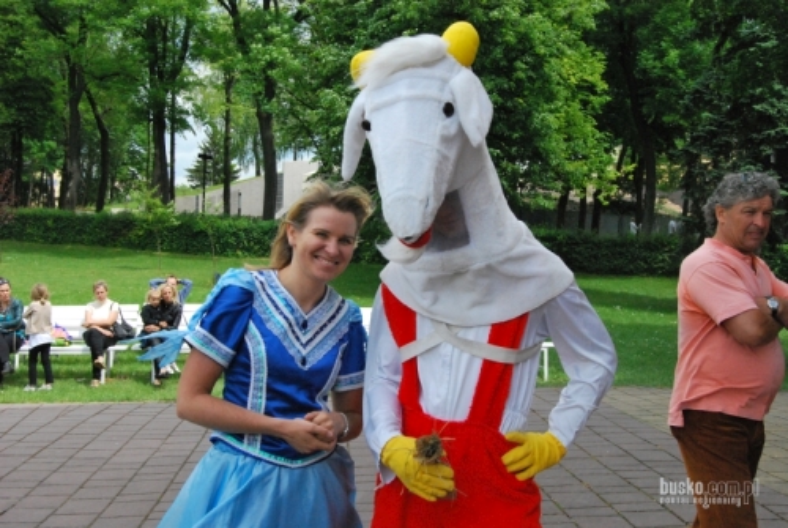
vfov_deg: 32.0
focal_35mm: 42
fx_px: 921
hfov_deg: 46.3
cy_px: 264
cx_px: 394
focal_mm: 28
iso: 1600
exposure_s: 1/800
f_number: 14
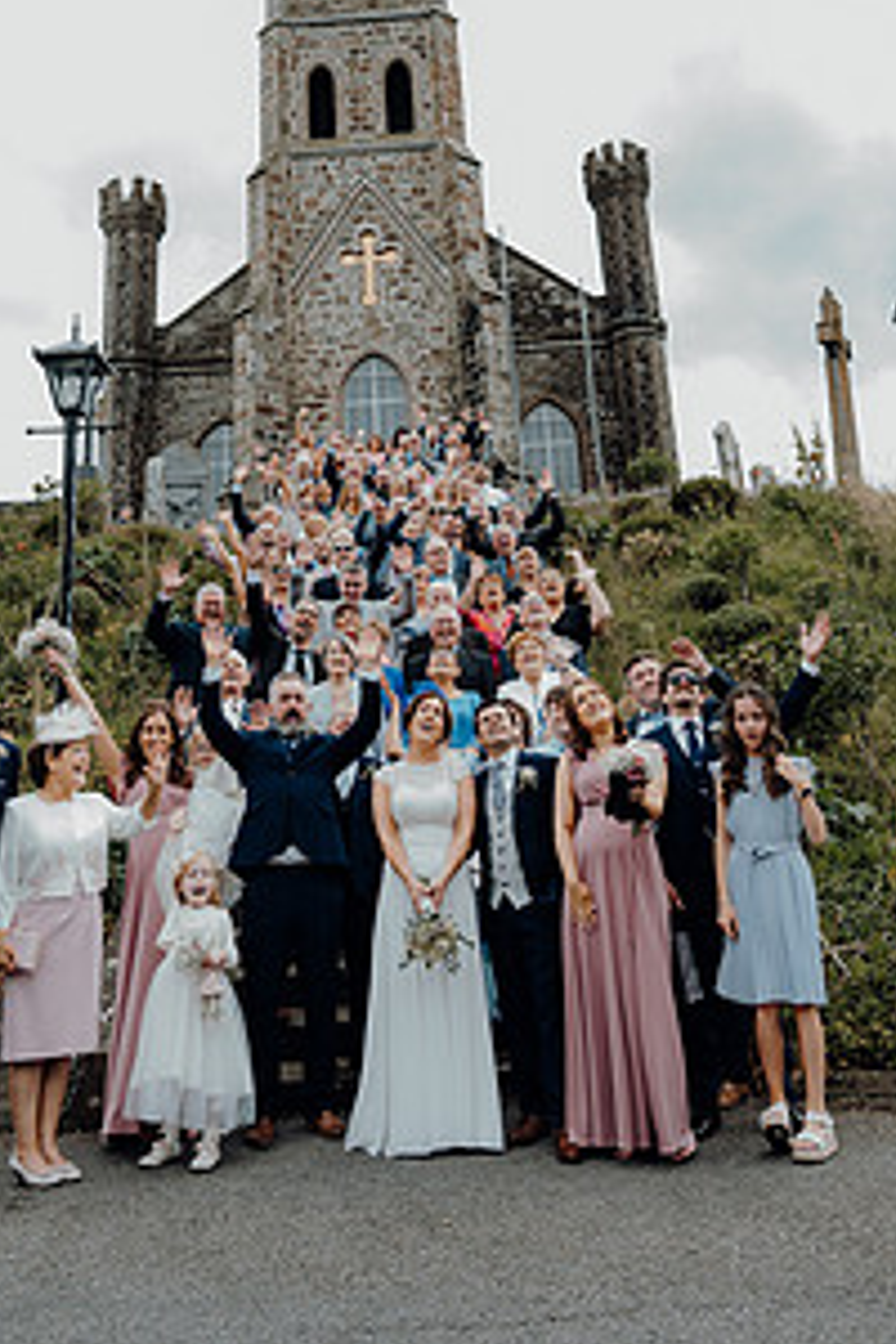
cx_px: 408
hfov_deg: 36.8
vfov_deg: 51.0
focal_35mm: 36
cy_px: 345
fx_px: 1344
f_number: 2.8
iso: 125
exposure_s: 1/400
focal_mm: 24
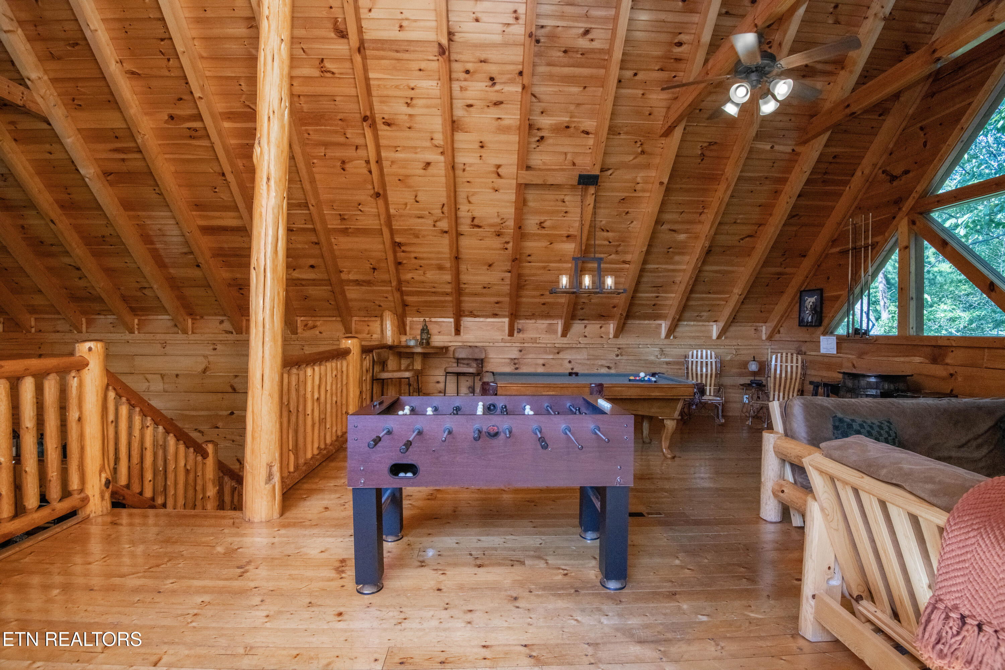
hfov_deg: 96.7
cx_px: 502
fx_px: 447
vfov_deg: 73.7
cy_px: 335
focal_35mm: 16
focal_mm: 16
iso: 500
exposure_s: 1/250
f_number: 9
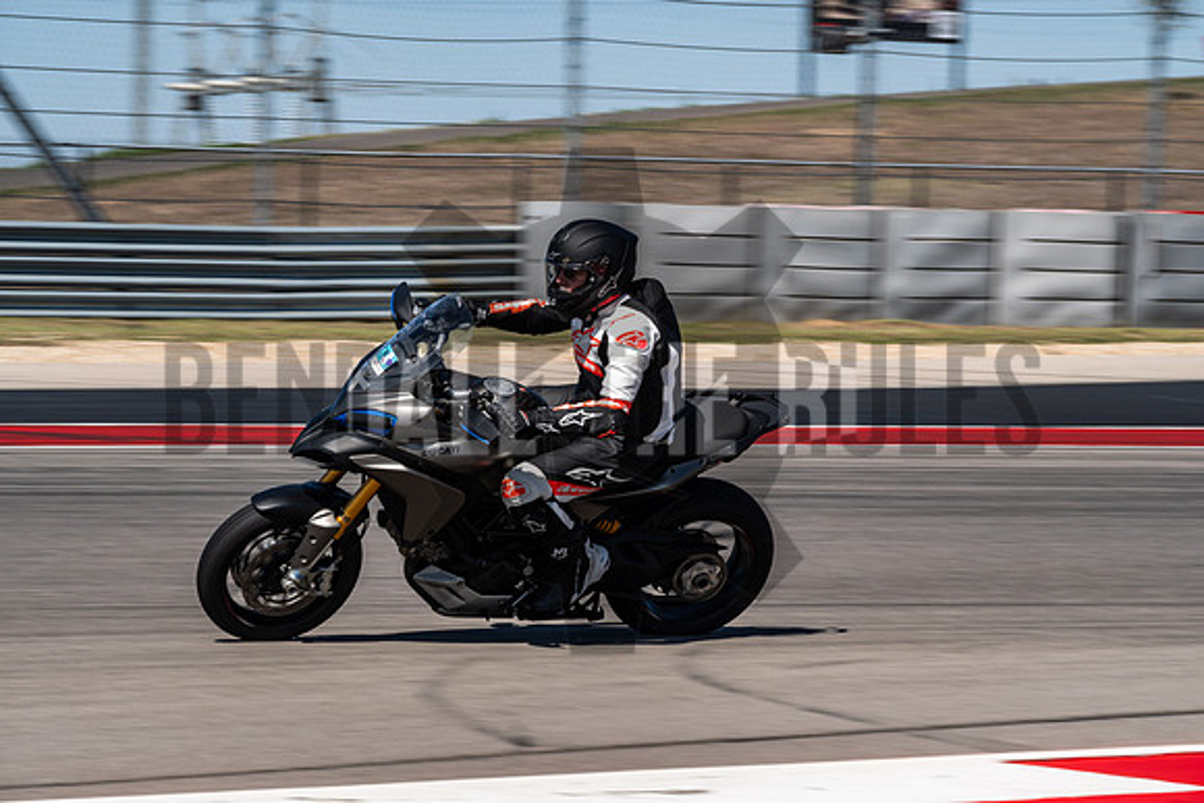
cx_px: 602
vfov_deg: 6.5
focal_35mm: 210
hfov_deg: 9.8
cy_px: 402
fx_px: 7025
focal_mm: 140
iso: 160
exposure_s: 1/200
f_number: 11
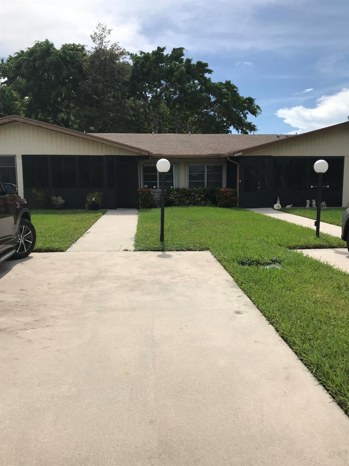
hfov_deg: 49.7
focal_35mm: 28
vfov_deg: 63.4
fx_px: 376
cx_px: 174
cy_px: 233
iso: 20
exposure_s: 1/3690
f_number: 1.8
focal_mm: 3.99
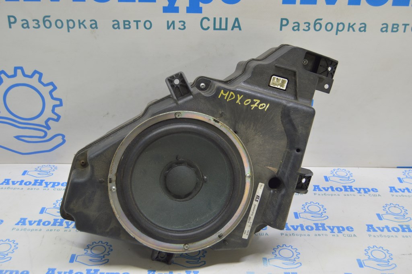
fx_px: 515
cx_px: 206
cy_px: 137
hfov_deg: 43.6
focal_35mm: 45
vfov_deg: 29.8
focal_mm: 30
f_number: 5.6
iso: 400
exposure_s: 1/20
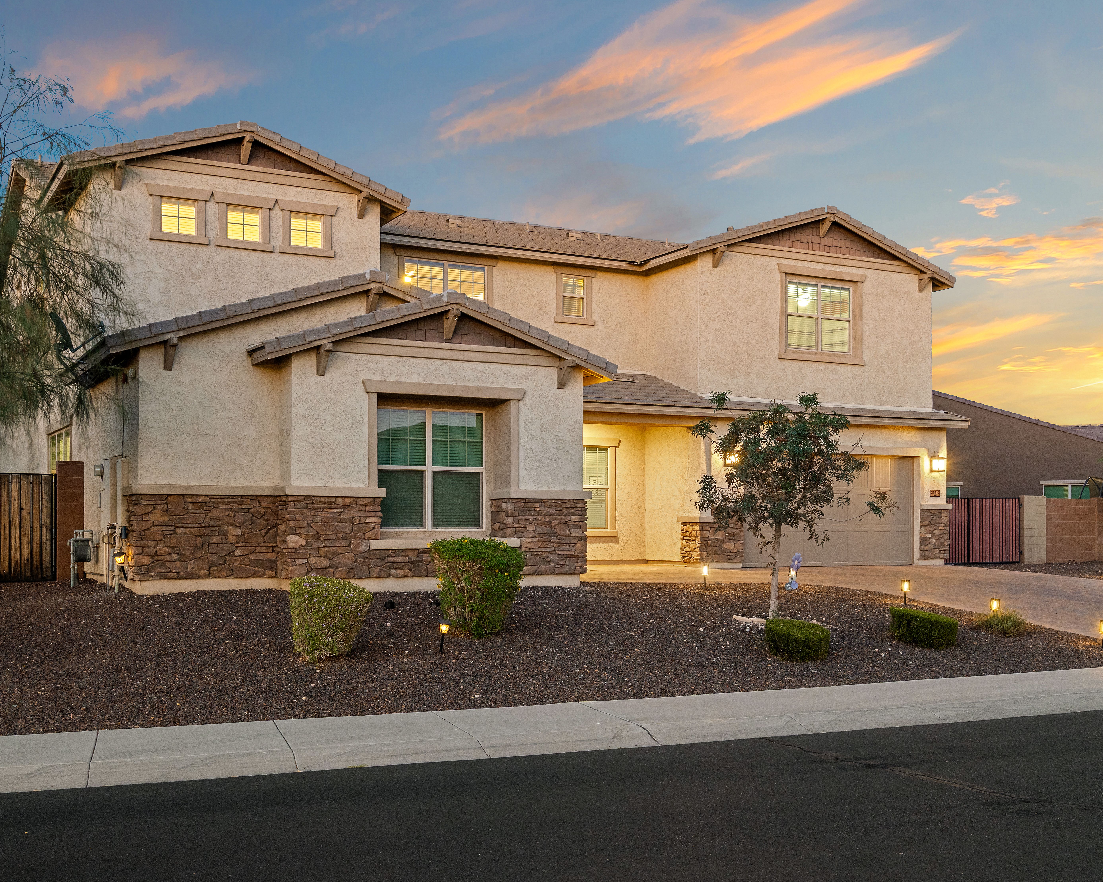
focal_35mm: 39
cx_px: 587
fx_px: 1273
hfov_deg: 46.8
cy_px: 445
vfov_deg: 38.2
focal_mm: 33
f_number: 8
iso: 800
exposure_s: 1.3
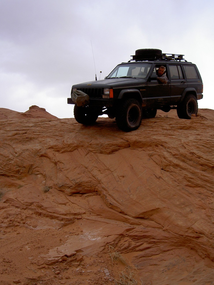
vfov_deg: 47.9
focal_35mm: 39
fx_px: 321
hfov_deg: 36.8
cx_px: 107
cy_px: 142
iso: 100
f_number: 4.7
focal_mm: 8
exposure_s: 1/250
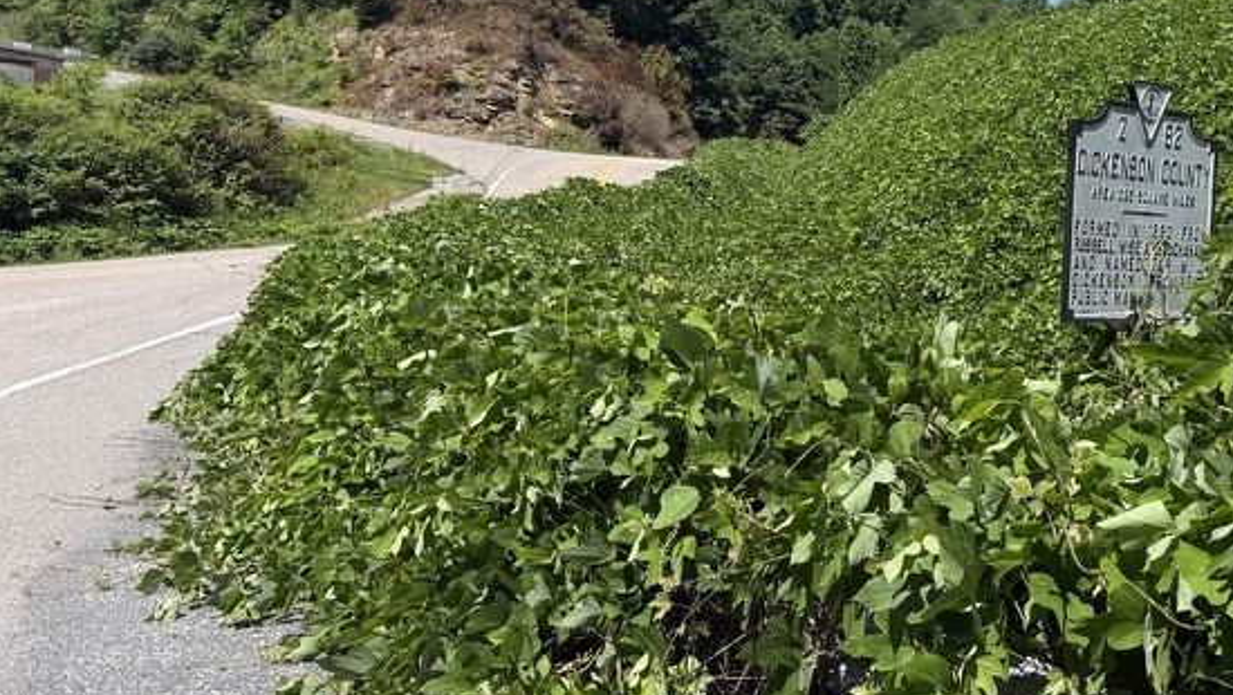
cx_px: 892
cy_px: 251
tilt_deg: +1.0
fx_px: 1243
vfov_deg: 31.1
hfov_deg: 51.0
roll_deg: -3.1
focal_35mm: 38
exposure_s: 1/3145
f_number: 1.78
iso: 80
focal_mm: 6.76
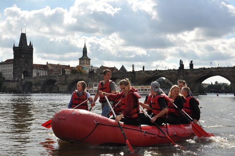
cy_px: 78
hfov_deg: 41.2
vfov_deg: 28.0
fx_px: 313
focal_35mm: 48
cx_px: 118
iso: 640
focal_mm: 32
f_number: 14
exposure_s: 1/800
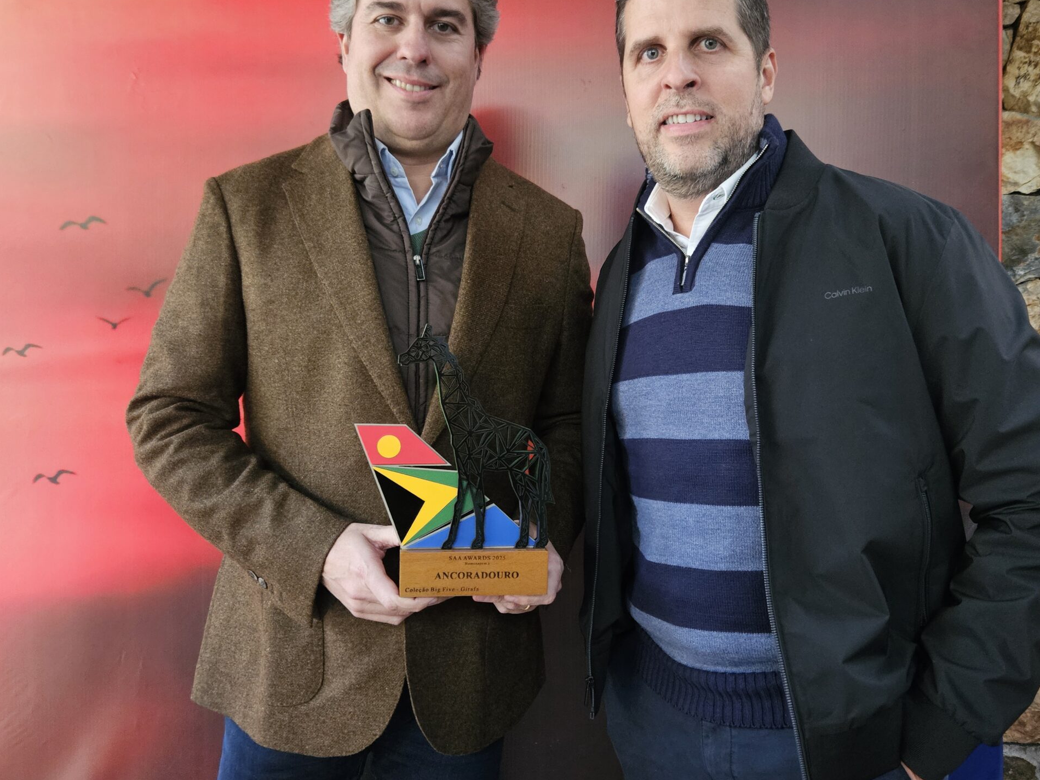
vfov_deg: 45.4
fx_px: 932
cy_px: 369
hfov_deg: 58.3
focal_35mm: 31
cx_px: 532
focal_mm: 5.4
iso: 640
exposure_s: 1/40
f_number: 1.8
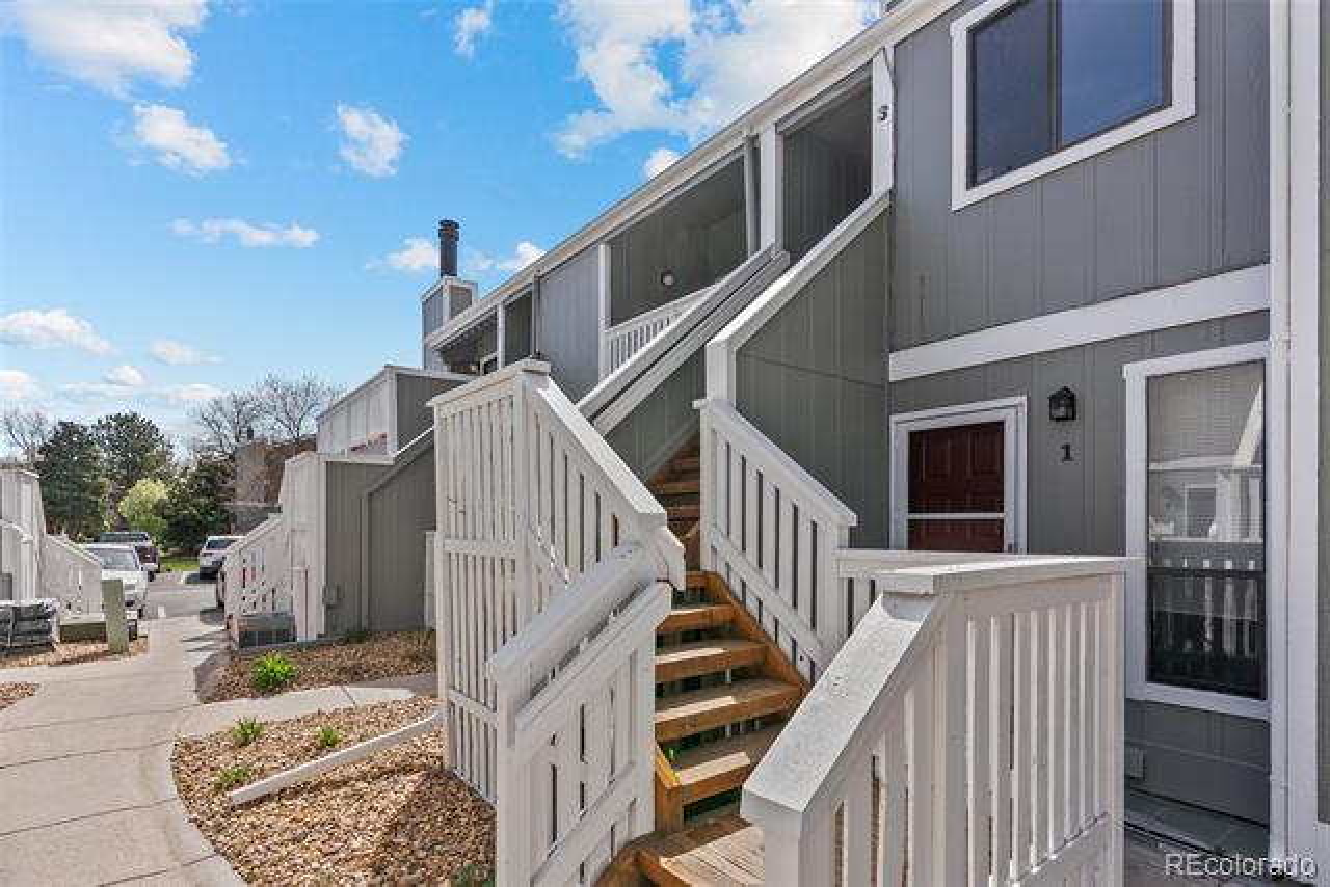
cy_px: 444
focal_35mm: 16
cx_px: 665
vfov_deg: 73.8
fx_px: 591
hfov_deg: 96.7
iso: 500
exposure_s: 1/160
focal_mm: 16
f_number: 8
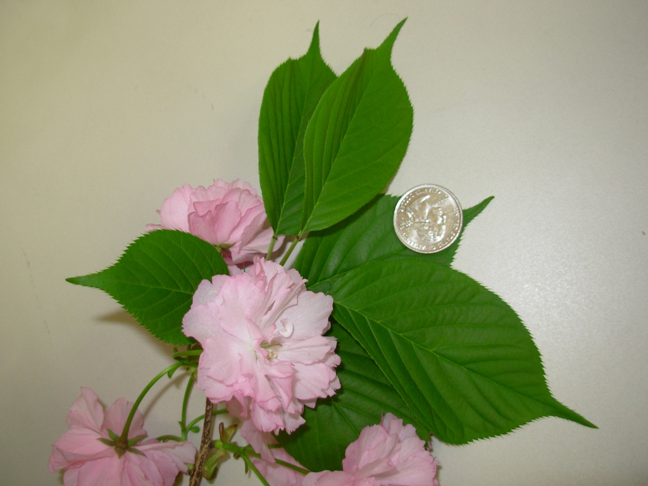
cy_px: 243
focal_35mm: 38
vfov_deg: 37.7
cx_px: 324
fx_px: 711
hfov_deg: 49.0
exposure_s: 1/32
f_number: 2.9
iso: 50
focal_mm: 6.3
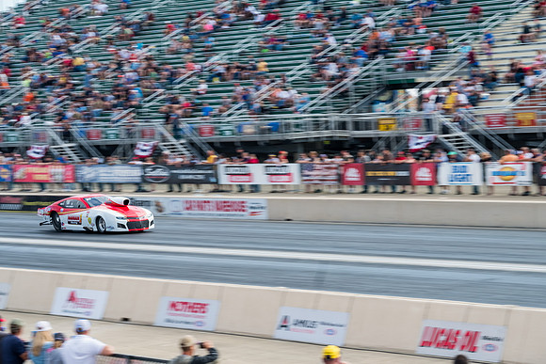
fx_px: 1987
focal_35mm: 131
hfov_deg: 15.6
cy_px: 182
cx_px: 273
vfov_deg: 10.5
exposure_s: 1/200
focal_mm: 87.1
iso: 400
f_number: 9
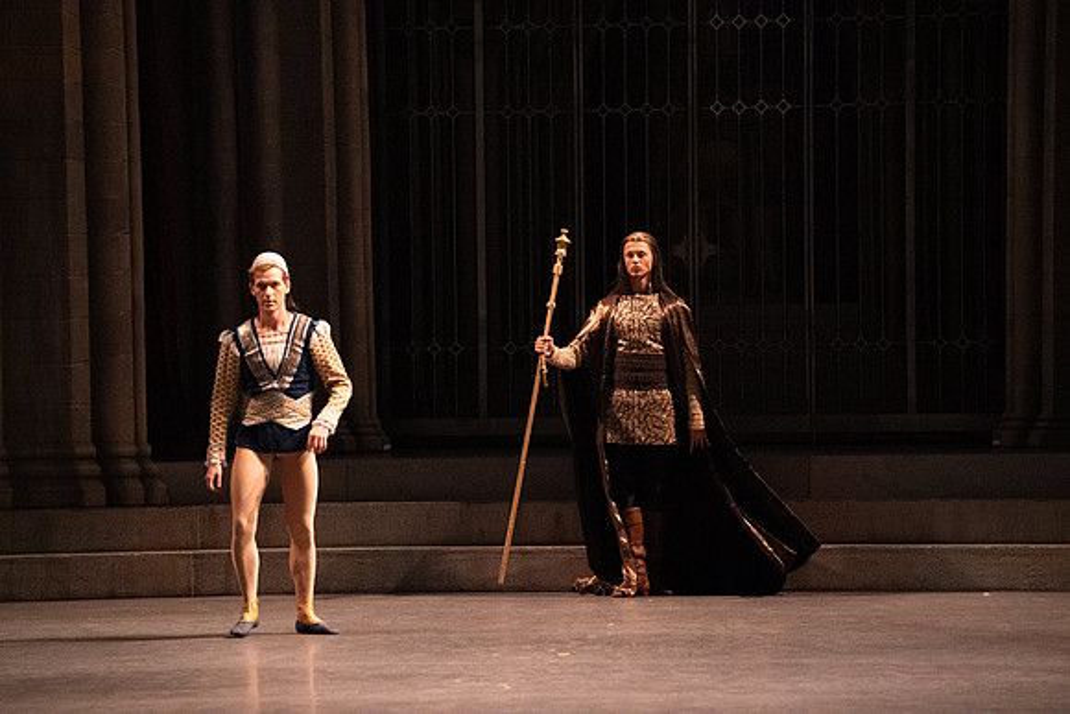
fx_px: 5946
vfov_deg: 6.9
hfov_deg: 10.3
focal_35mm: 200
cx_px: 535
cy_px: 357
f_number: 5
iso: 25600
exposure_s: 1/320
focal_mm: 200
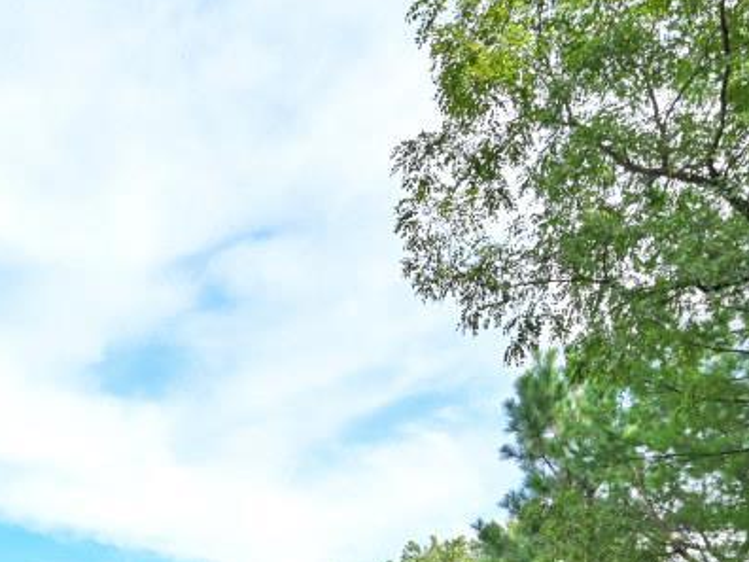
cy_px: 838
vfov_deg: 23.2
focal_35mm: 51
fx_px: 1104
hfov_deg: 35.0
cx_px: 51
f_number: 5.6
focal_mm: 14
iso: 125
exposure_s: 1/250
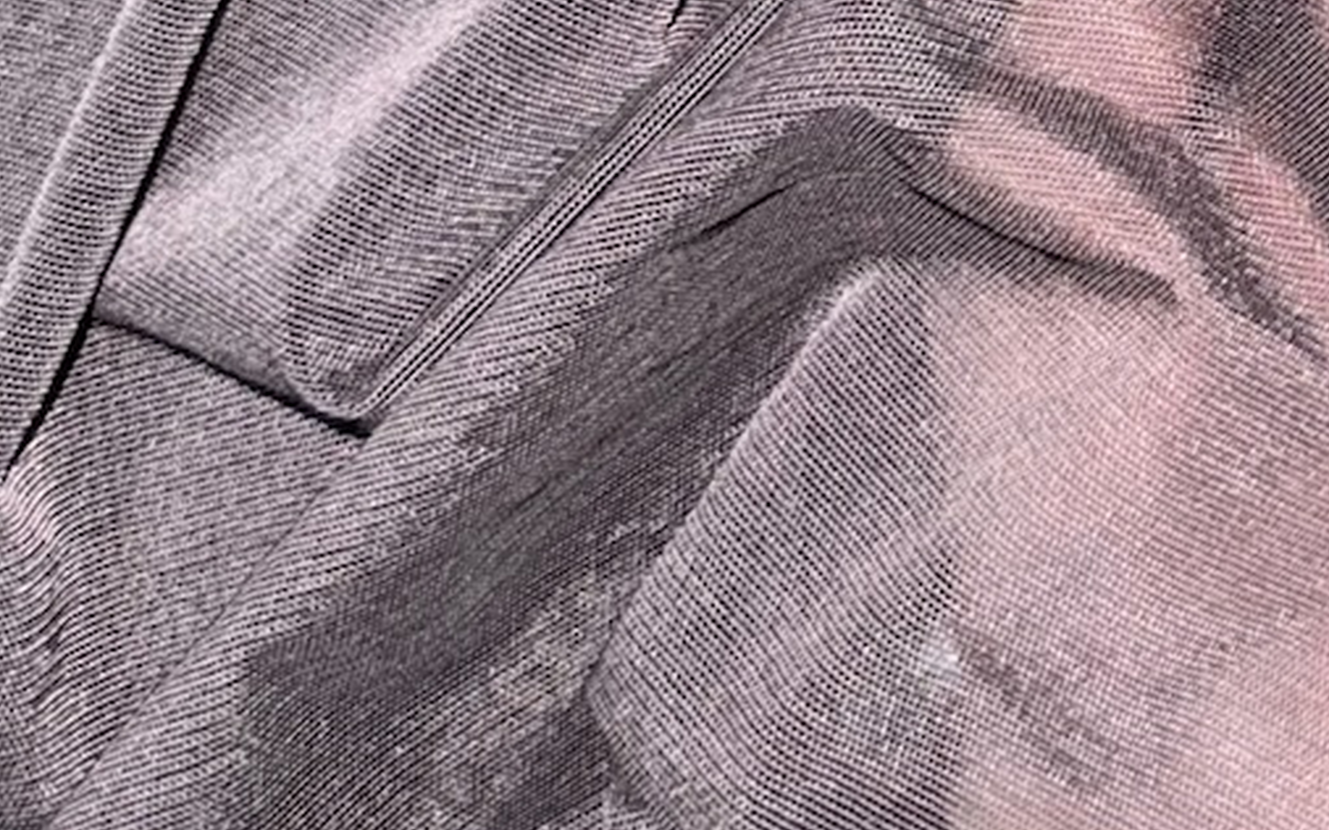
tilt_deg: -86.4
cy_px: -580
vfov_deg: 11.9
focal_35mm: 103
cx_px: 1844
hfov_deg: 18.4
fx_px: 3730
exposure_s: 1/23
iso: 100
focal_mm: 6.76
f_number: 1.78
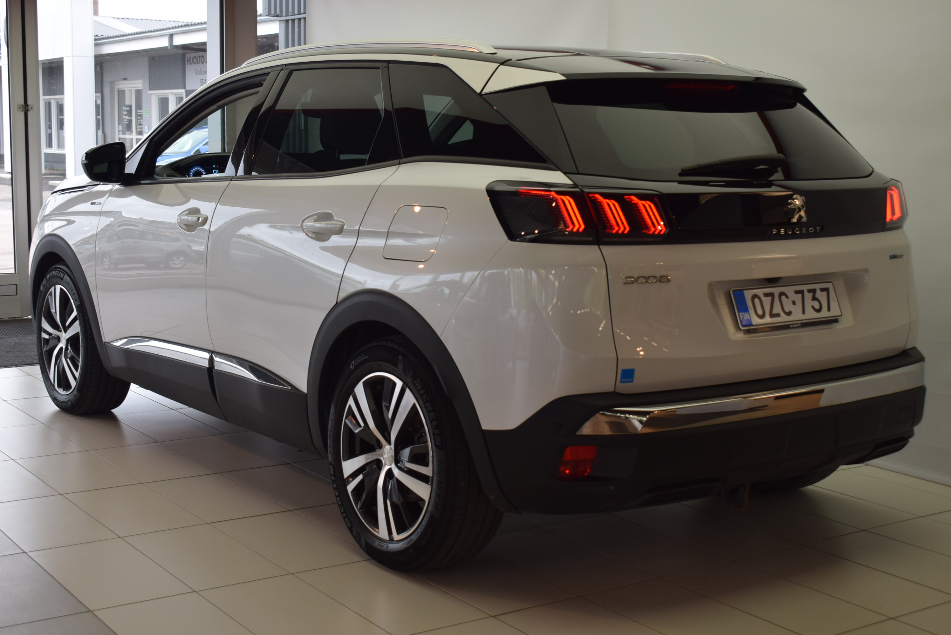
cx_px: 476
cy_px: 318
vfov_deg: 26.5
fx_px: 1348
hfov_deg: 38.9
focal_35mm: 51
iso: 400
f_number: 5.6
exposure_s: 1/125
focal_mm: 34
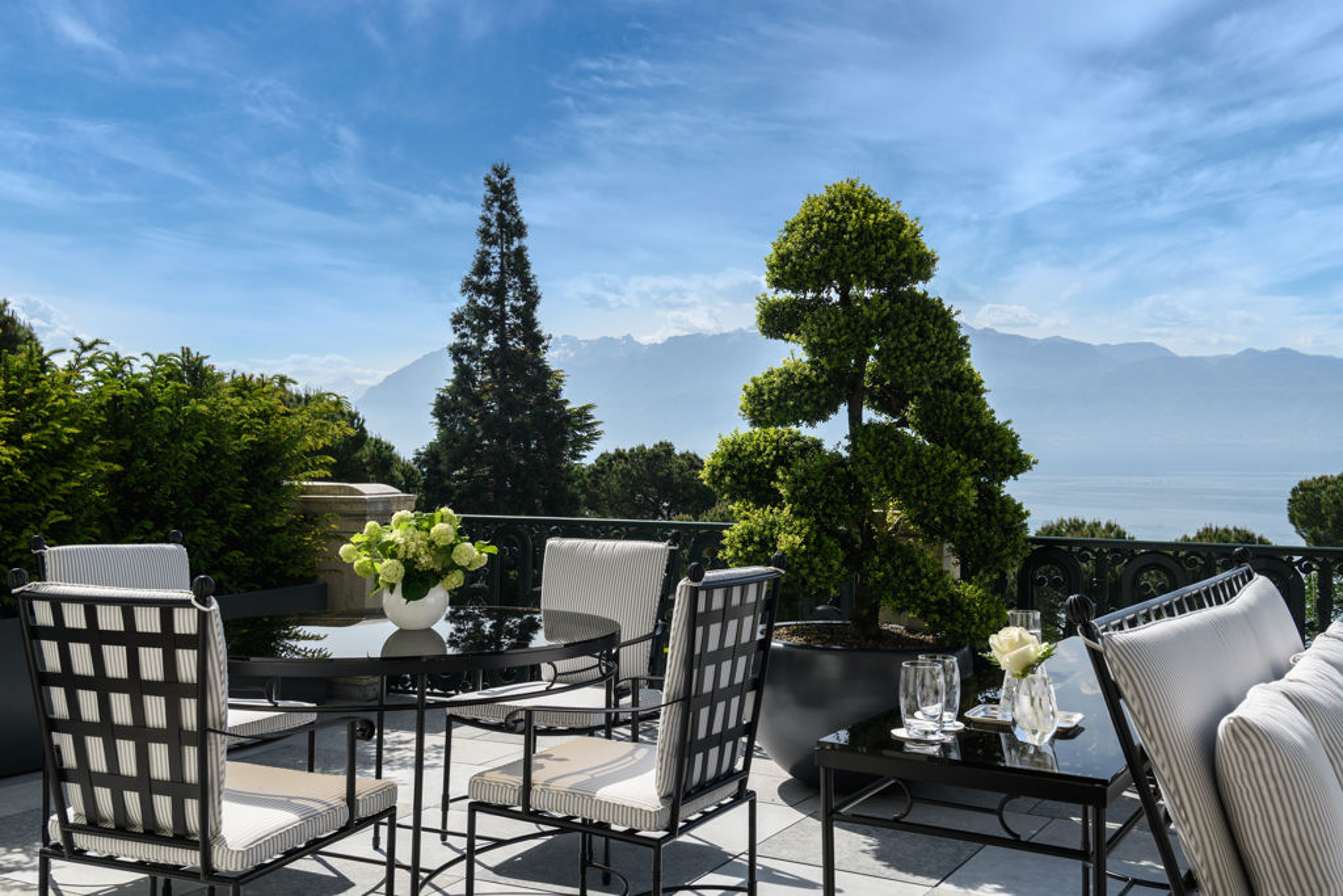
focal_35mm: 38
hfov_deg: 50.7
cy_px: 448
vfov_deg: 35.1
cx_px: 672
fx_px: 1418
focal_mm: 38
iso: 100
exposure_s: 1/20
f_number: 14
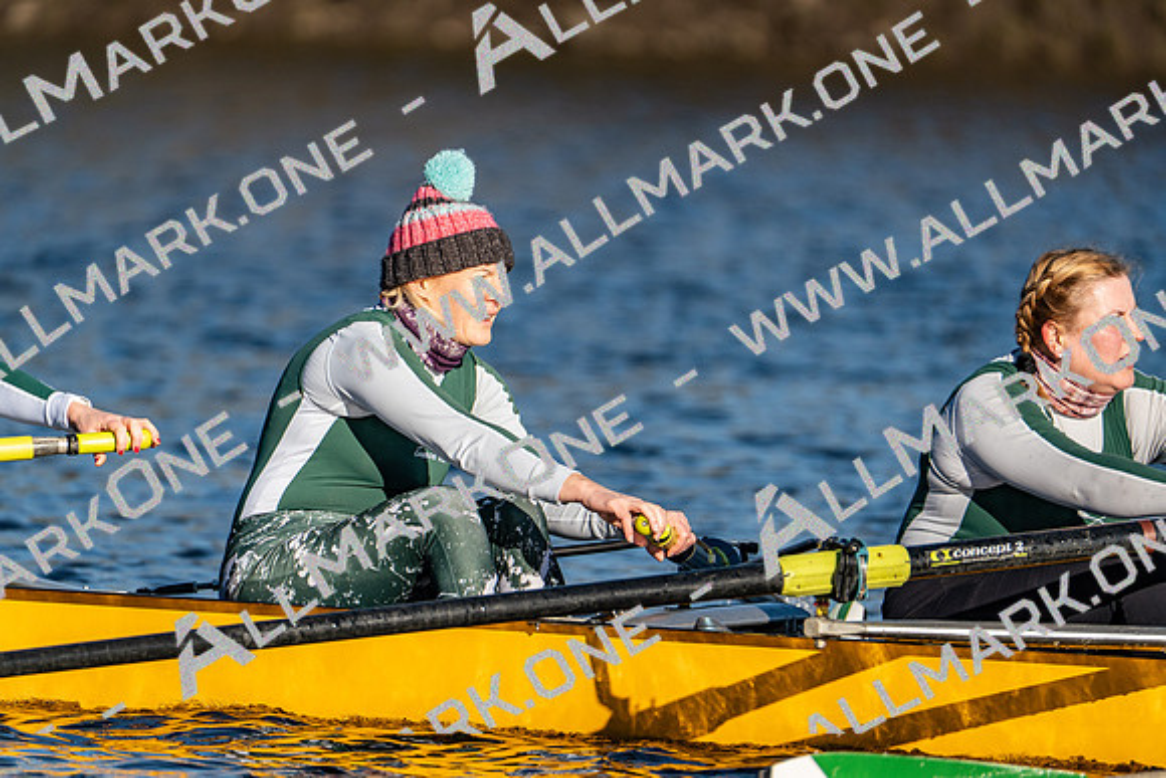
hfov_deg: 3.4
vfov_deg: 2.3
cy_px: 389
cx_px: 583
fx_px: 19437
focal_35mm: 600
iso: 320
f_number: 6.3
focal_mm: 600
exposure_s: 1/2000
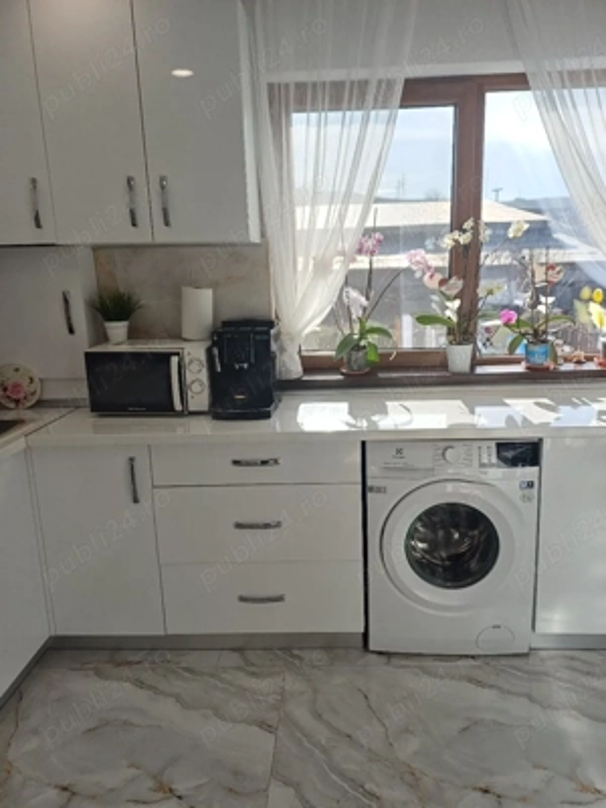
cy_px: 404
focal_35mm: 25
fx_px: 584
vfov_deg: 69.4
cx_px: 303
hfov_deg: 54.9
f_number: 1.8
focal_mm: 4.65
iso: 50
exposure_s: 1/250
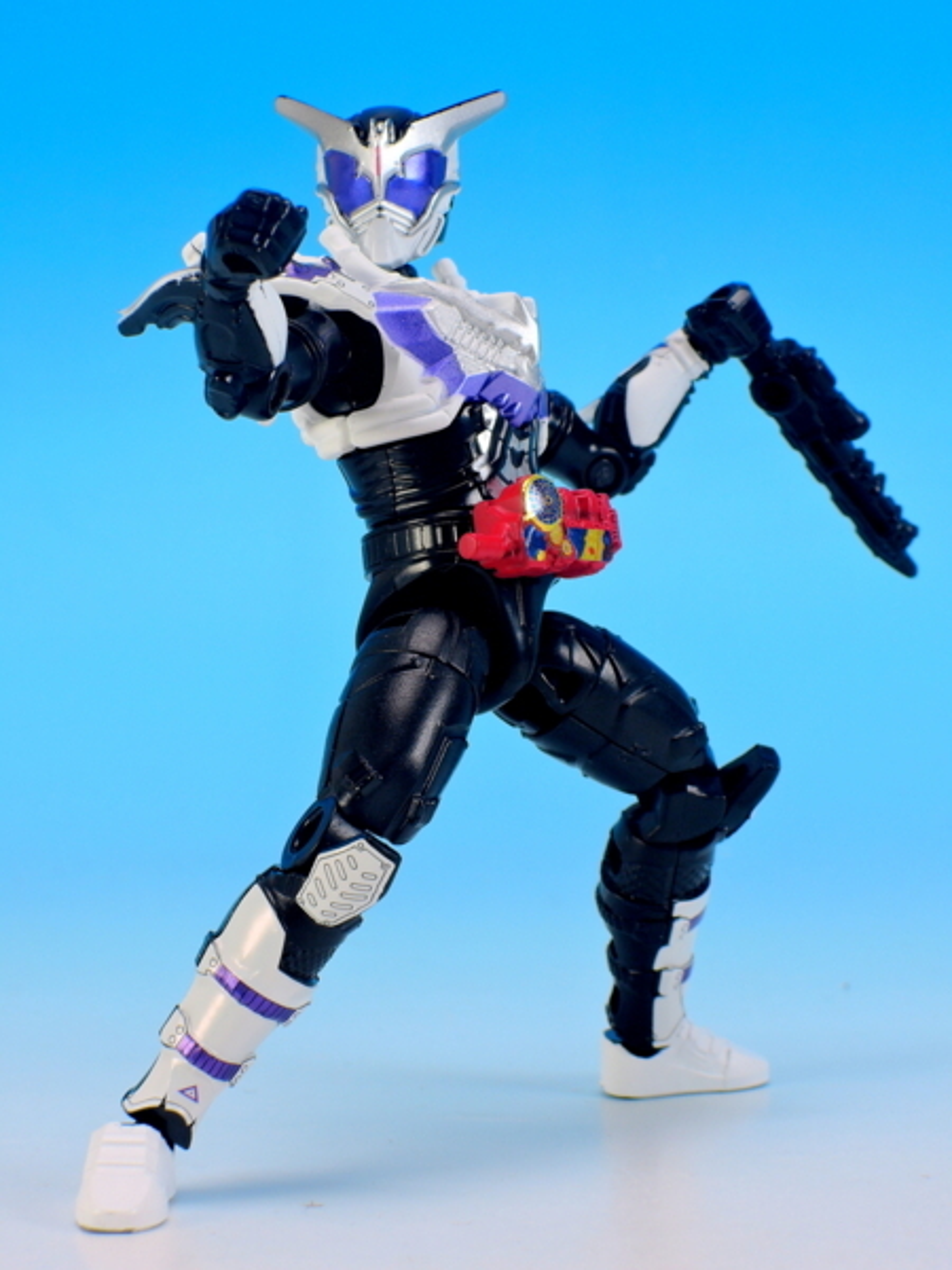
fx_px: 3850
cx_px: 476
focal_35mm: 105
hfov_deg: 14.1
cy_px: 635
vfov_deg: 18.7
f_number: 7.3
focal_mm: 22.4
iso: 80
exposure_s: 1/1.6
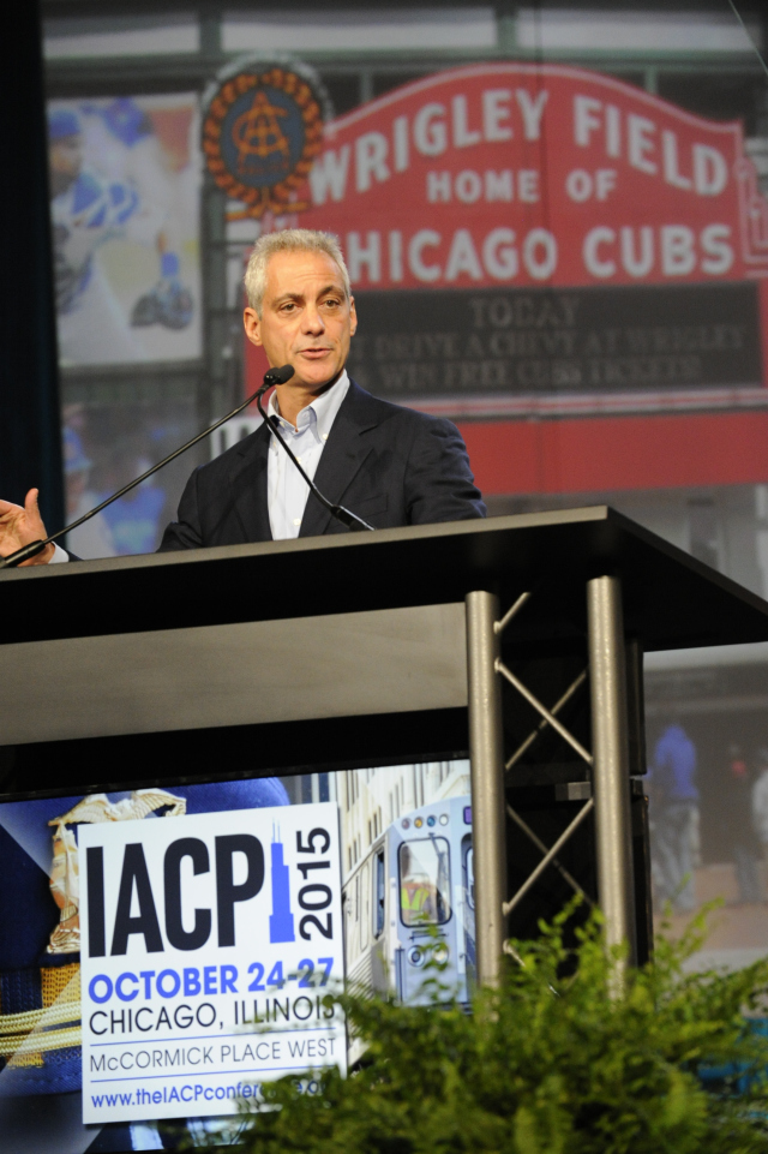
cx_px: 384
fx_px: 4963
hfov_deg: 8.8
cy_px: 577
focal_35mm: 155
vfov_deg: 13.3
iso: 6400
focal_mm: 155
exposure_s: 1/320
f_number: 5.6
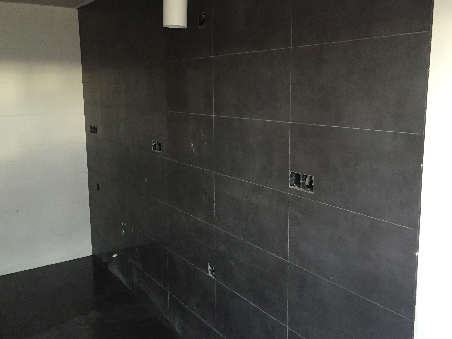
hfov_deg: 53.9
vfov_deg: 41.8
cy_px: 158
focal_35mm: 34
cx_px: 233
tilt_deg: -9.6
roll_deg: +0.3
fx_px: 444
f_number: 2.2
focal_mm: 4.15
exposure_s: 1/25
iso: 250
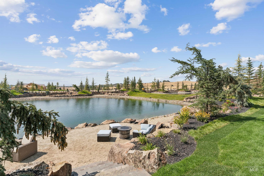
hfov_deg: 92.6
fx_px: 126
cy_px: 88
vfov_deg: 69.8
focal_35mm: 17
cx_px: 132
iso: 400
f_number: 13
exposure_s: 1/500
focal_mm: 17.2
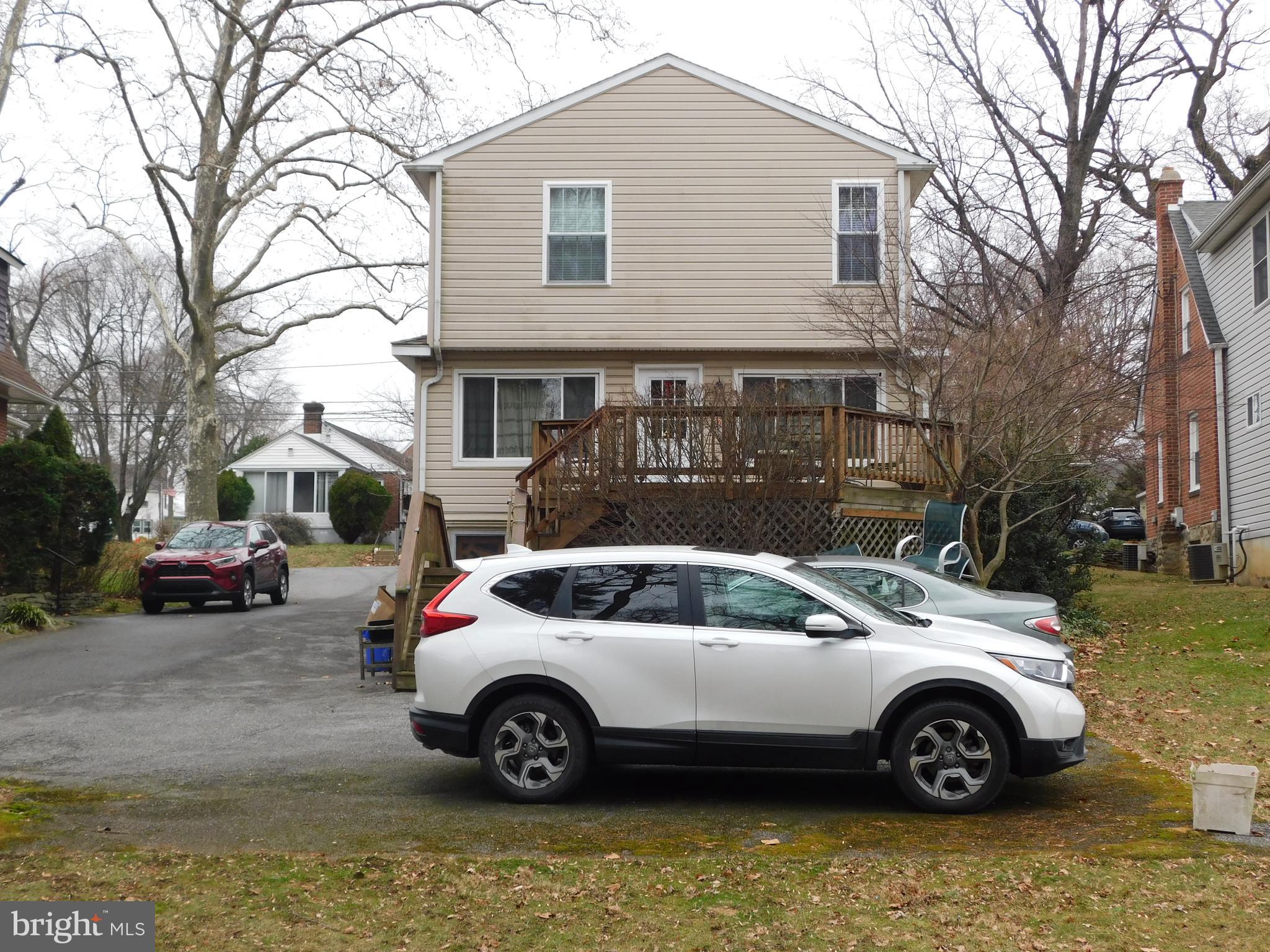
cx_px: 635
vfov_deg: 36.0
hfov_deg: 46.8
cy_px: 476
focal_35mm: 40
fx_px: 1468
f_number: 3.6
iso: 125
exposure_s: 1/100
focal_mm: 7.1
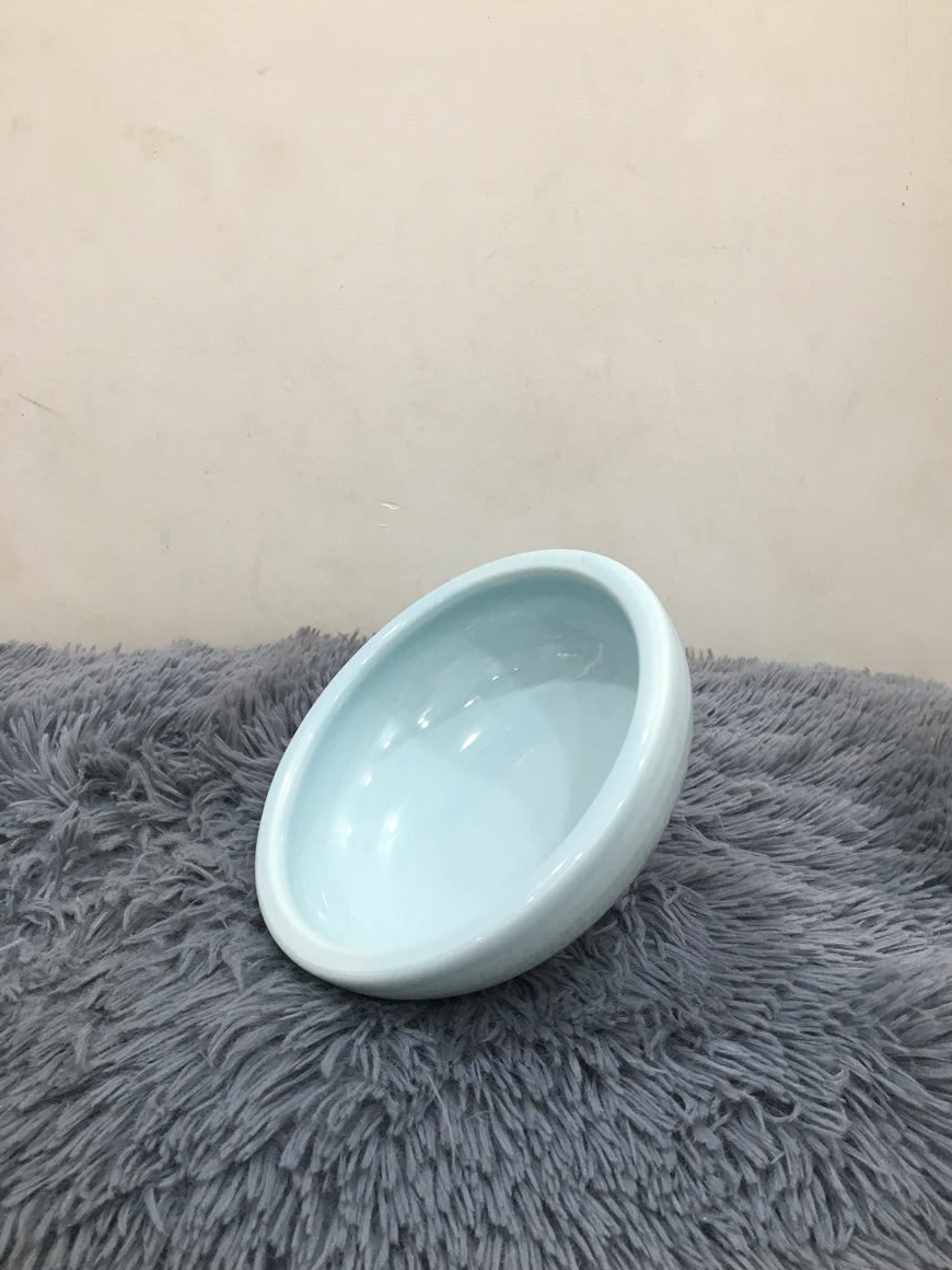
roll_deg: -2.2
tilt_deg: -19.2
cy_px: 647
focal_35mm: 30
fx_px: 1100
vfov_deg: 60.0
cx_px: 488
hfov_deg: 46.8
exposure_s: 1/33
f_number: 2.2
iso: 80
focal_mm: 4.15
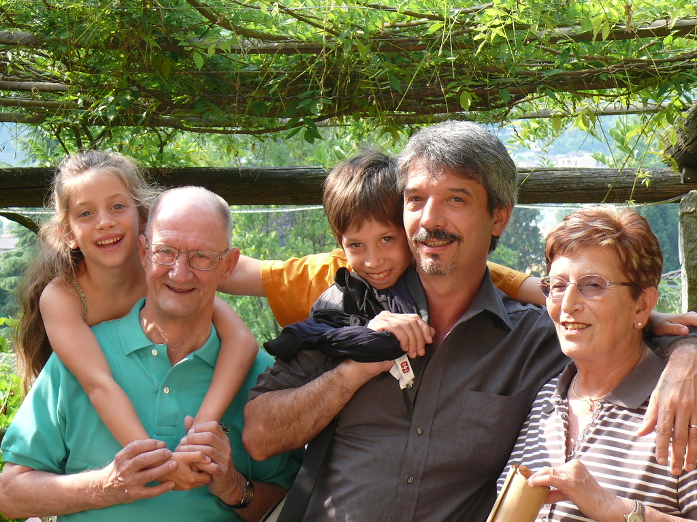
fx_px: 2094
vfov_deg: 14.2
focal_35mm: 104
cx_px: 348
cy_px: 261
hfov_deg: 18.9
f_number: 4
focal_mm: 15.4
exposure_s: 1/125
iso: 100
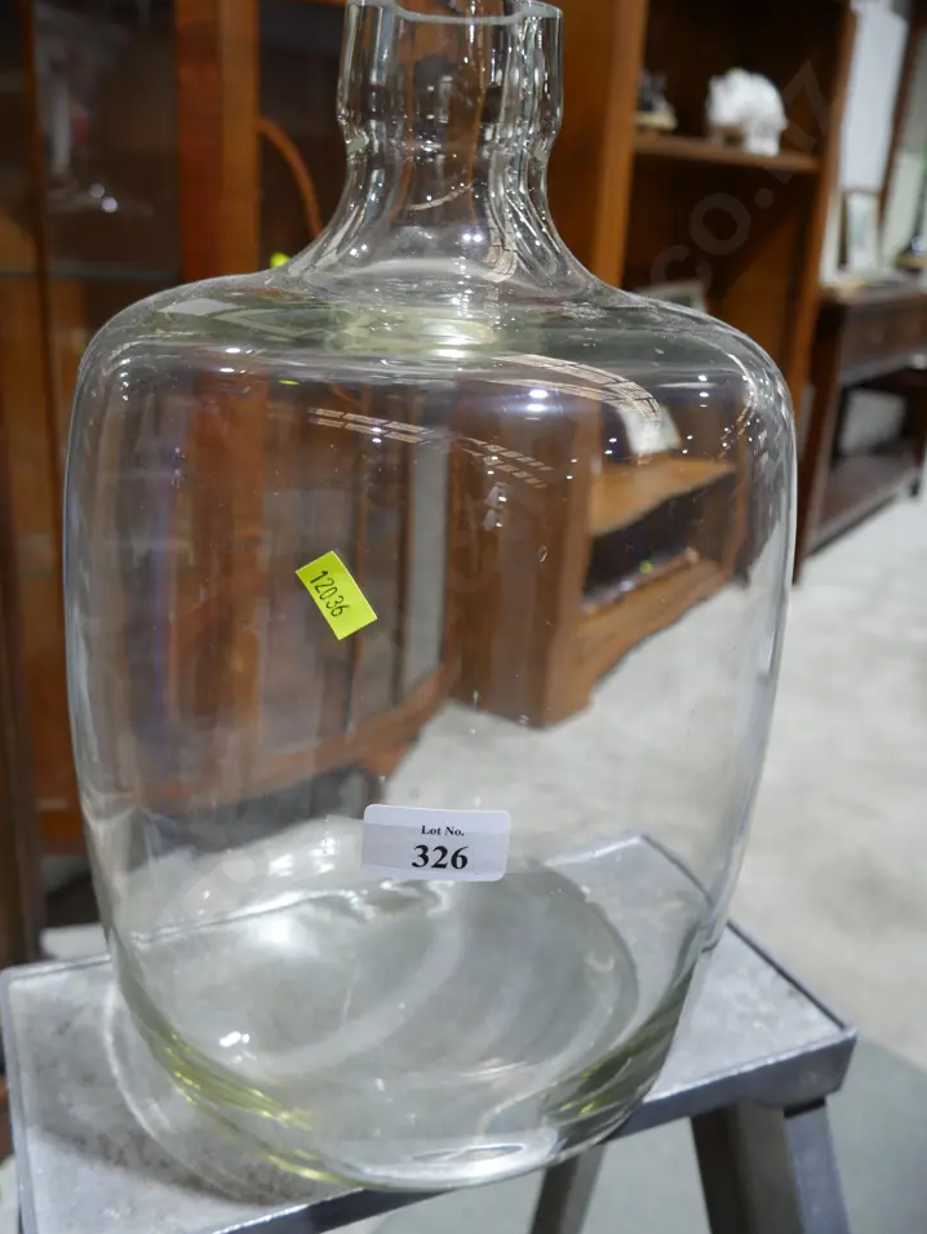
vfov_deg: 59.9
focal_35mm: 30
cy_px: 605
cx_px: 432
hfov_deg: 46.8
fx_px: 1070
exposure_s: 1/60
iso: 500
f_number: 3.5
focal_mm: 14
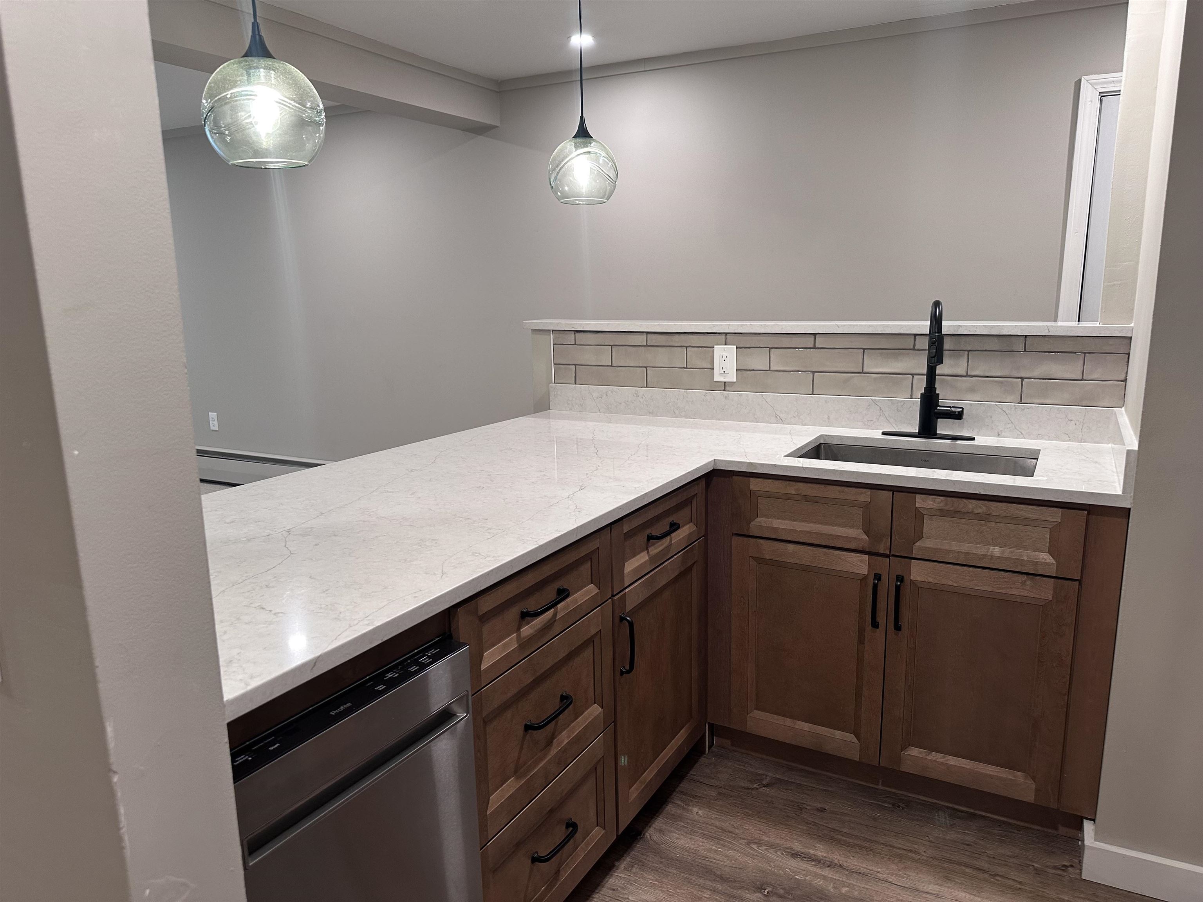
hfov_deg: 71.6
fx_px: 834
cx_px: 602
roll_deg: +0.4
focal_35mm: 24
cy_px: 451
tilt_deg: -10.9
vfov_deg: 56.8
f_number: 1.78
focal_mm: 6.86
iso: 160
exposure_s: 1/60
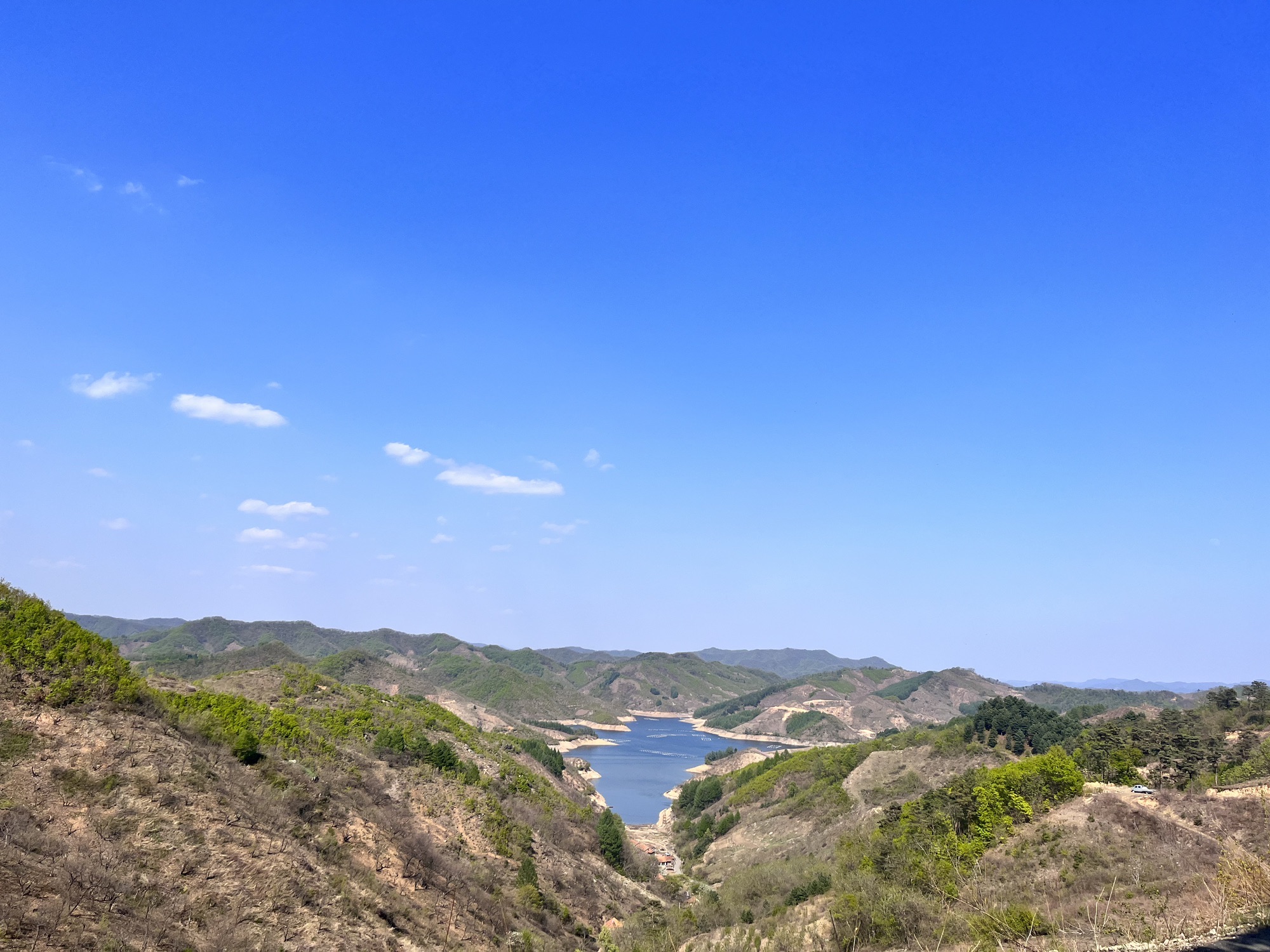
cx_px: 635
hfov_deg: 67.3
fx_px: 954
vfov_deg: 53.1
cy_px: 476
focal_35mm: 26
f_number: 1.6
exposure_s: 1/4651
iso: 50
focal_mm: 5.1
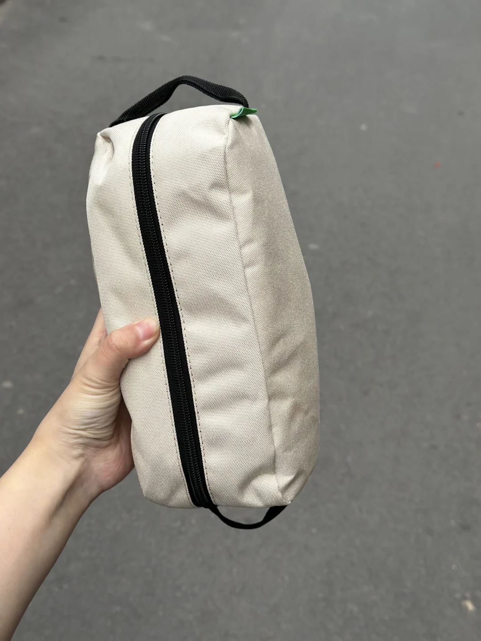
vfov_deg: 39.7
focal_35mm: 48
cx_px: 240
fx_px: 889
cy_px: 320
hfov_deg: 30.3
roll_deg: -8.6
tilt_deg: -33.1
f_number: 1.78
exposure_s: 1/864
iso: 80
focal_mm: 6.86
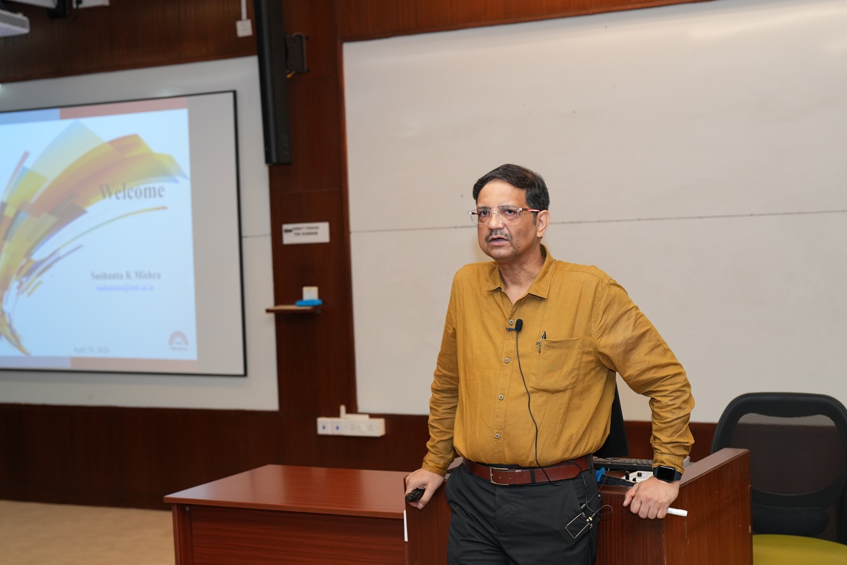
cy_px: 319
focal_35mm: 58
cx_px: 402
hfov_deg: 34.5
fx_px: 1365
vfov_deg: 23.4
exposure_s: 1/125
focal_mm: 50
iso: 640
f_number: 3.5
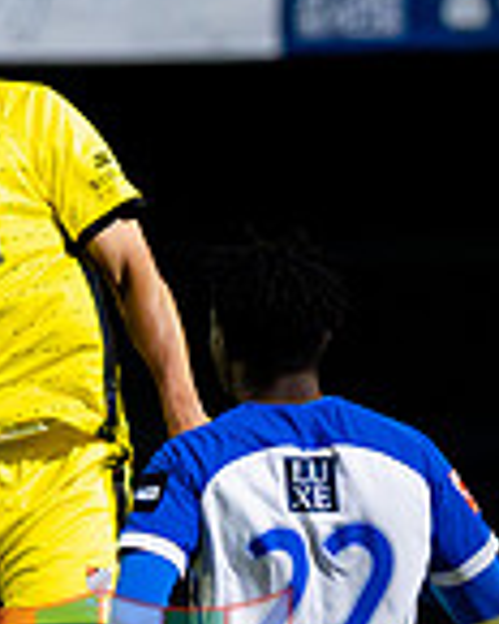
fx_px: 29131
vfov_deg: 1.2
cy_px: 652
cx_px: -22
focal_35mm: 1578
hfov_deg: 1.0
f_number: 2.8
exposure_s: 1/1250
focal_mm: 300
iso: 8000
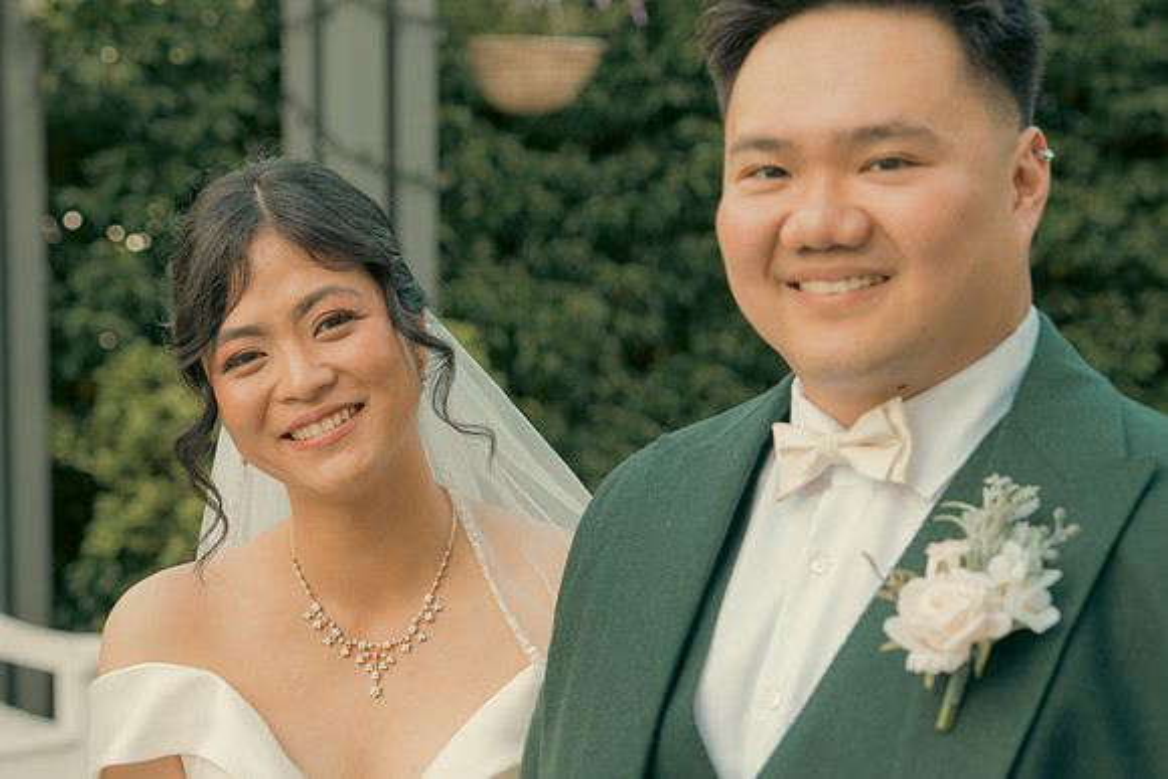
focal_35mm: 88
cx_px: 584
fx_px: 2856
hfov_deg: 23.1
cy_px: 390
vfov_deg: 15.5
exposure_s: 1/160
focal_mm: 59
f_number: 3.5
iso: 125
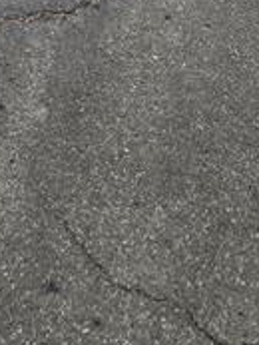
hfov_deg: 14.4
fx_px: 1016
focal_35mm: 102
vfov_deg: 15.2
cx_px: 38
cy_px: -365
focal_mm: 5.4
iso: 80
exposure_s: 1/2621
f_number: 1.8
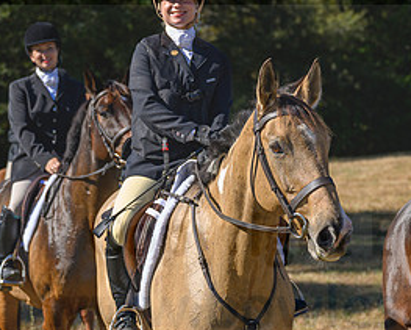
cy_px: 268
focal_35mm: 141
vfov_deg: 10.9
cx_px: 345
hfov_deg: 13.6
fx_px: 1717
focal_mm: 56
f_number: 3.5
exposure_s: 1/640
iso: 64
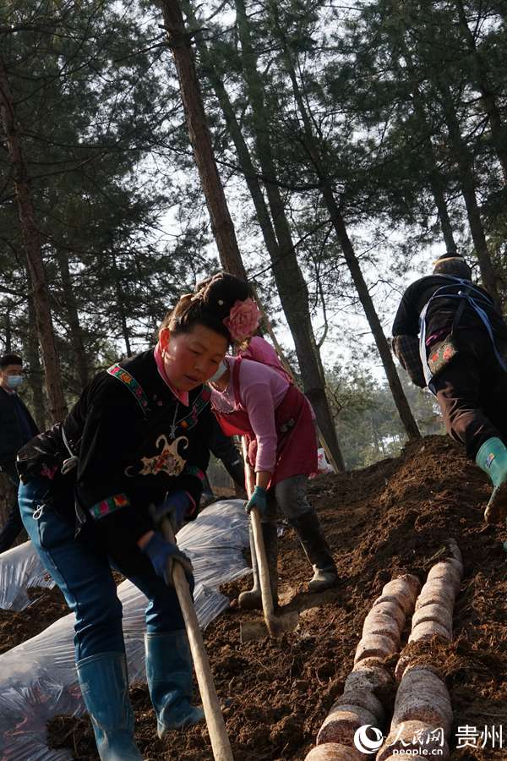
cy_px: 380
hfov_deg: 27.5
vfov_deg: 40.3
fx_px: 1035
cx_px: 254
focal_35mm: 49
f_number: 8
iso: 100
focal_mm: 33
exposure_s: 1/100
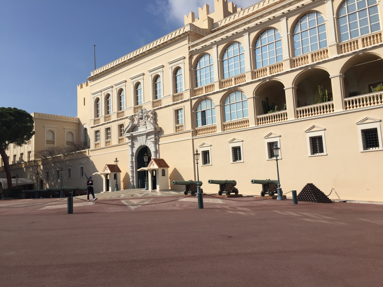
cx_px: 192
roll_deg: +2.8
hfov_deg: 61.7
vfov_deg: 48.2
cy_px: 144
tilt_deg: +7.8
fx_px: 321
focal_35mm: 29
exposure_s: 1/4405
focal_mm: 4.15
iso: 32
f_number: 2.2
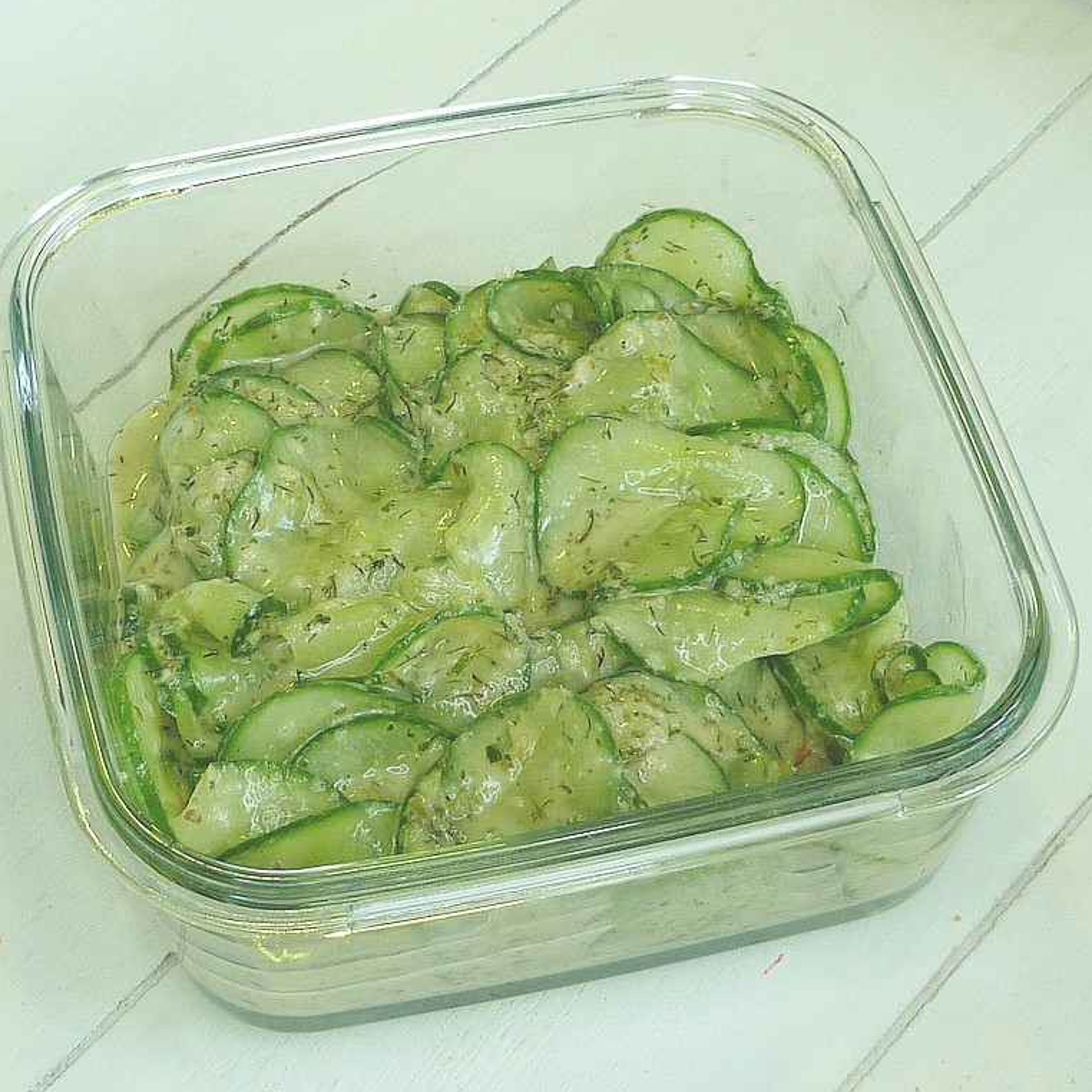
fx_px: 2712
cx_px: 503
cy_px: 543
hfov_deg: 22.8
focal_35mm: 76
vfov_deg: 22.8
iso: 80
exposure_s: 1/50
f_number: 2.9
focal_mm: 5.9
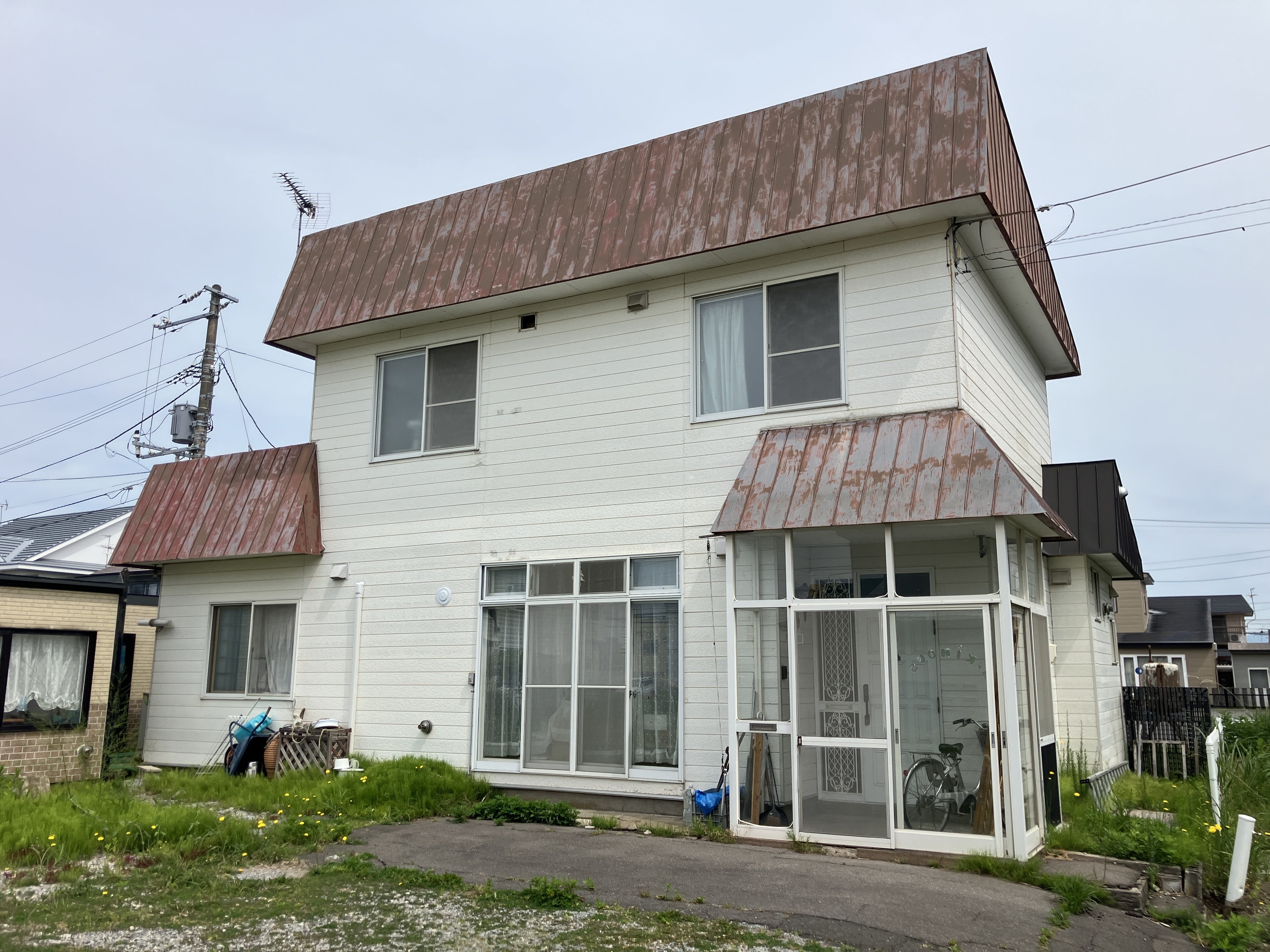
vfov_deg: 49.7
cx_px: 635
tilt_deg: +12.0
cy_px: 476
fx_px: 1027
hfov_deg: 63.4
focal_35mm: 28
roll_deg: -0.1
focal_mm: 3.99
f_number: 1.8
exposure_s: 1/2857
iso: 32
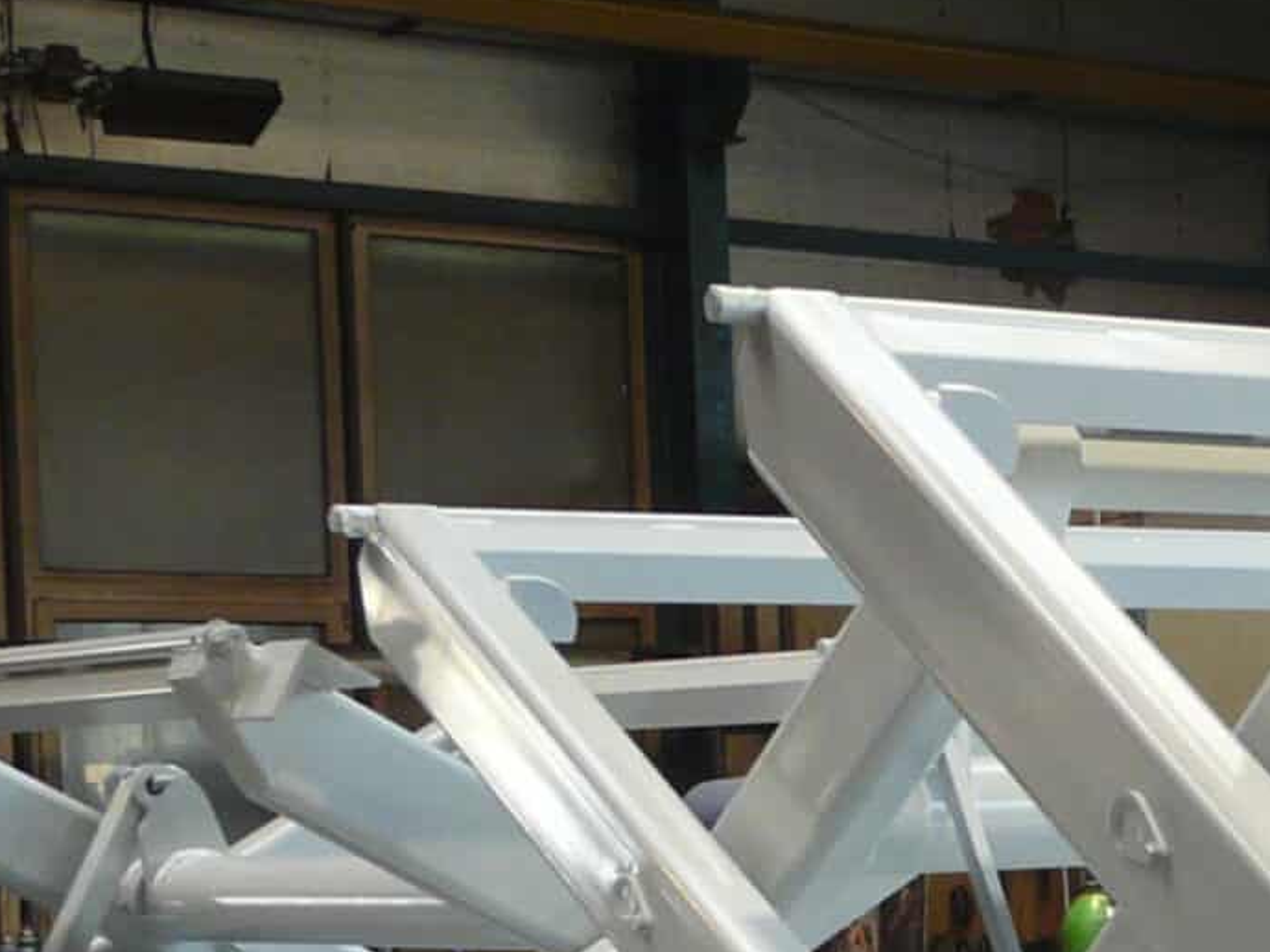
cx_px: 1749
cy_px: 900
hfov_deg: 17.5
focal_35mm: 104
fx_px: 3816
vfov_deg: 14.1
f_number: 2.8
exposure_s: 1/30
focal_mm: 4.6
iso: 125
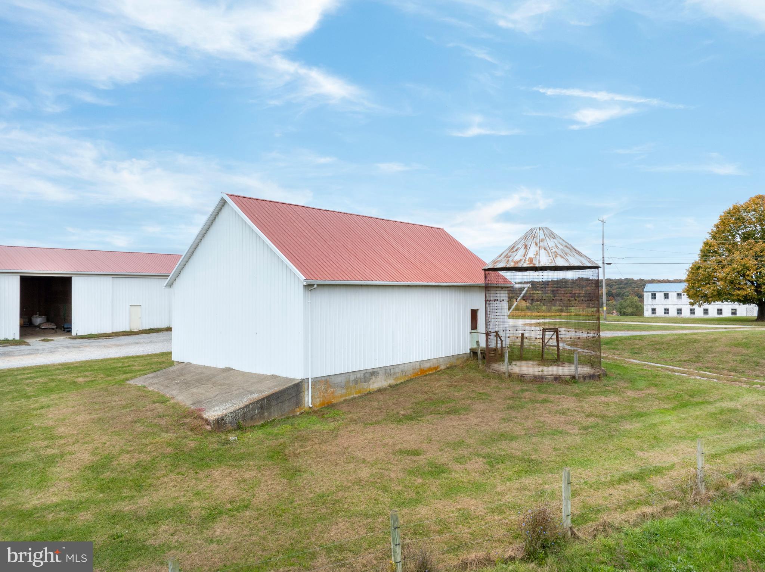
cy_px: 286
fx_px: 530
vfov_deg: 56.8
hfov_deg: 71.6
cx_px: 382
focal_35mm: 24
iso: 100
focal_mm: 12.29
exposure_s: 1/160
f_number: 7.1
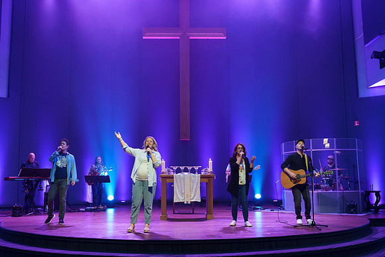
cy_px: 134
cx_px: 193
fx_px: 393
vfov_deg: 36.1
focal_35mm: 37
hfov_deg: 52.1
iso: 1000
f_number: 3.5
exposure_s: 1/80
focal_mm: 35
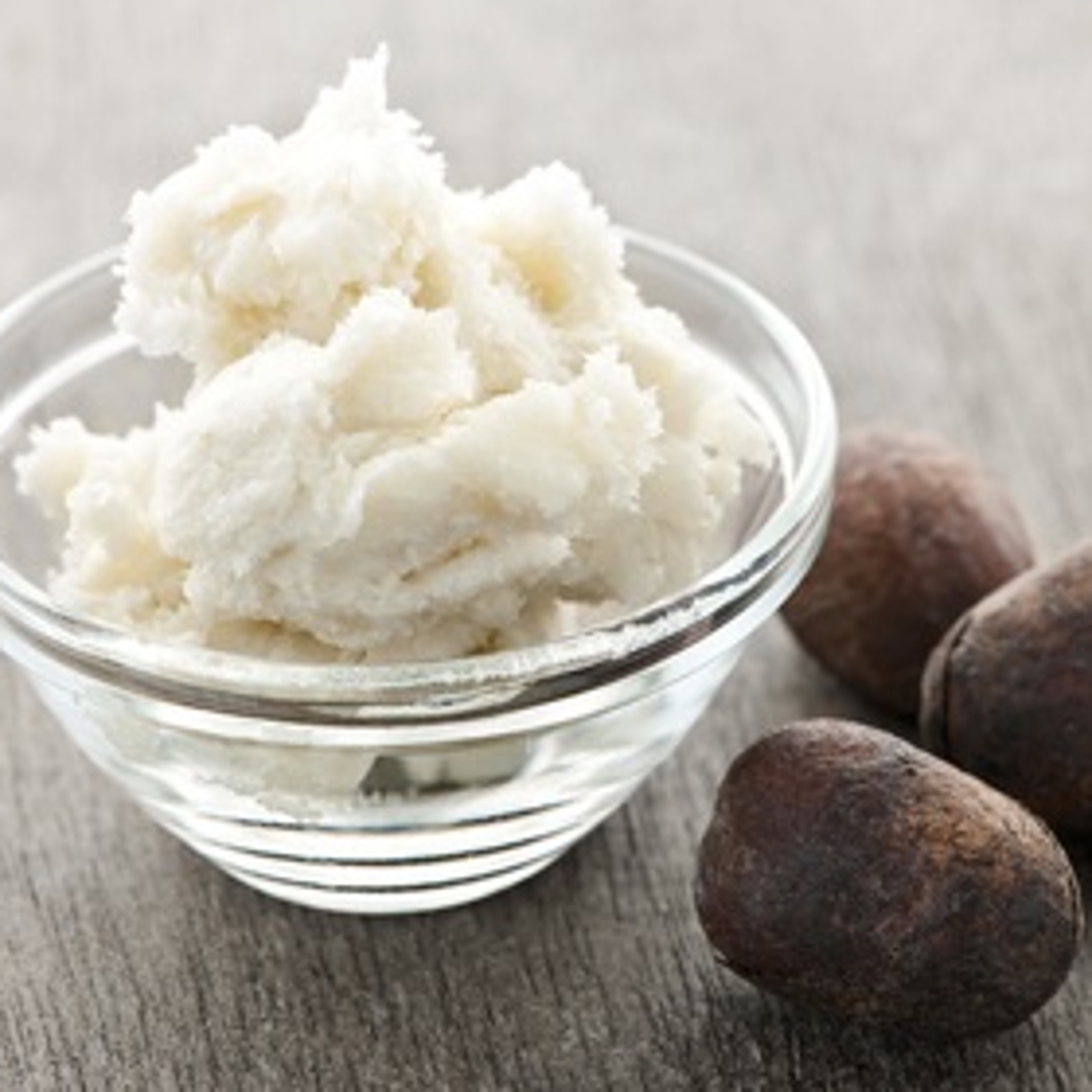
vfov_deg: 12.9
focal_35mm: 135
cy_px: 548
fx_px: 4818
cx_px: 651
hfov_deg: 12.9
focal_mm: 105
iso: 200
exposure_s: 1/160
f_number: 13
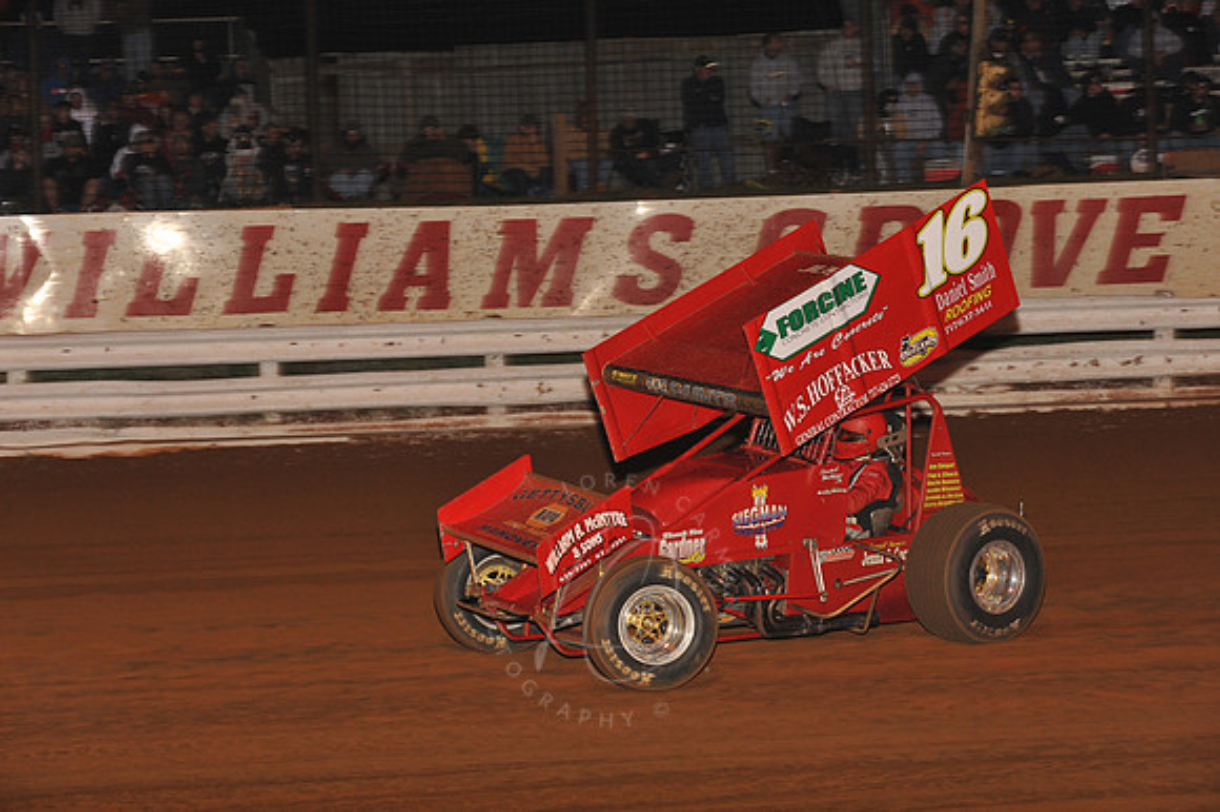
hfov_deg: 19.5
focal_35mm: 105
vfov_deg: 13.0
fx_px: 3556
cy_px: 406
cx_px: 610
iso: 1250
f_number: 6.3
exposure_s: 1/320
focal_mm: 105
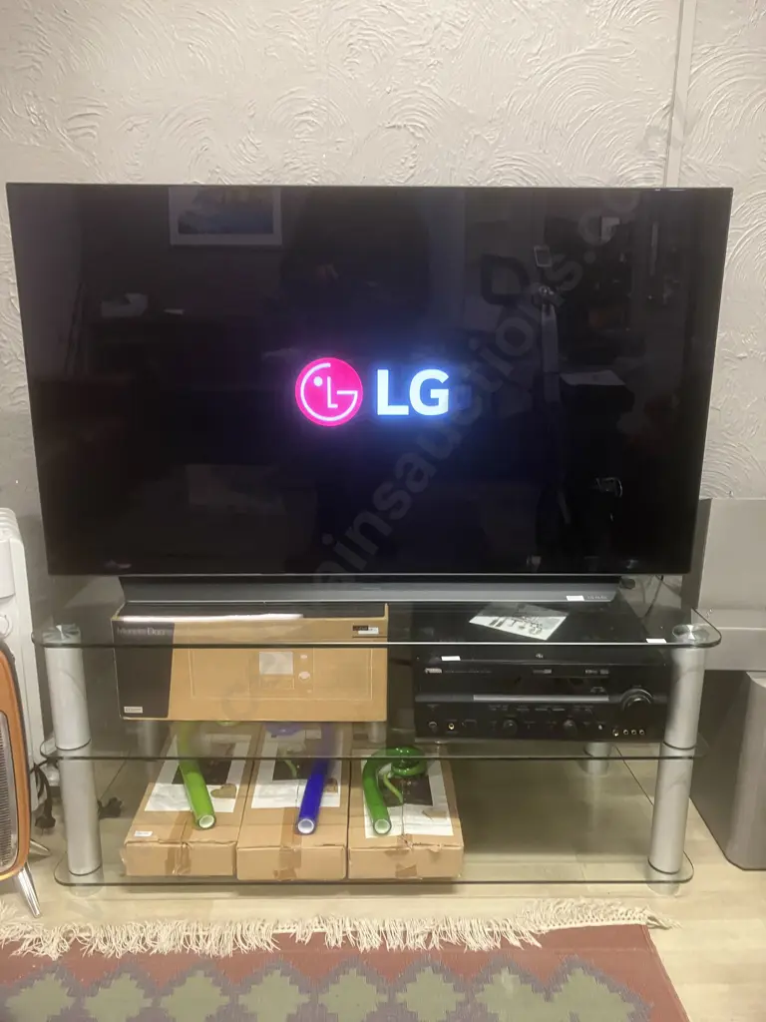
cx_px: 383
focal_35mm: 28
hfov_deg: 49.7
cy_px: 511
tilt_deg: -11.4
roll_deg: +1.6
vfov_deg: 63.4
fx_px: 826
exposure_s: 1/25
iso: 400
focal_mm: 3.99
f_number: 1.8
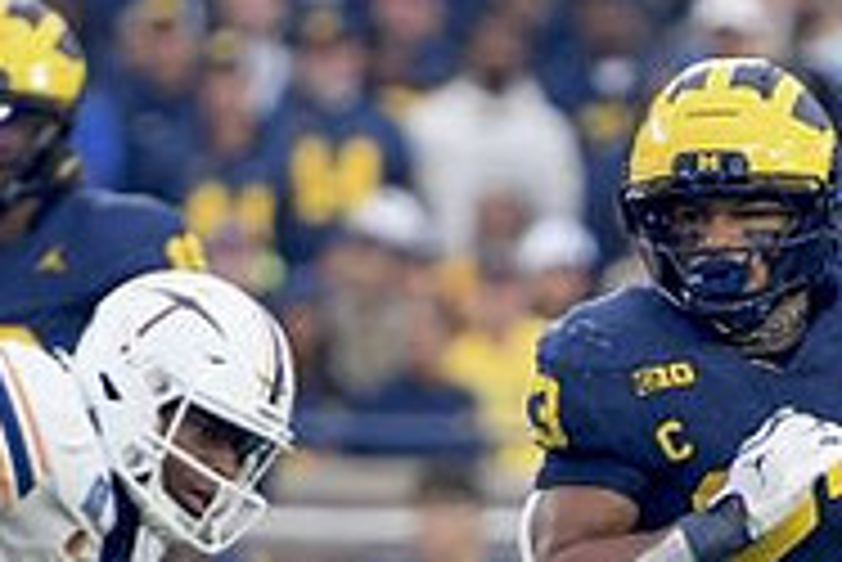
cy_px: 670
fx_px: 21744
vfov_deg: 1.5
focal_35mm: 929
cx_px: 567
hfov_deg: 2.2
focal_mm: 200
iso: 1000
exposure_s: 1/1000
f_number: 2.8
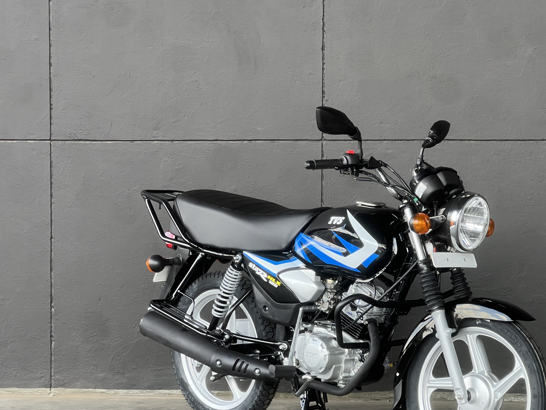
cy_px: 264
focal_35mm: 109
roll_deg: -1.0
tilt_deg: -3.9
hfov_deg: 18.0
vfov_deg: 13.6
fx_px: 1719
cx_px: 349
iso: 80
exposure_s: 1/99
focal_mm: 9
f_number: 2.8
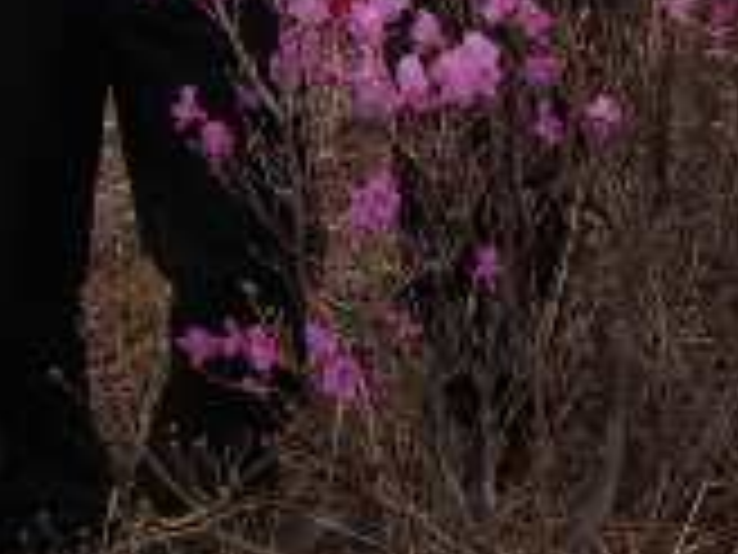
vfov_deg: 10.3
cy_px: -419
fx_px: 2921
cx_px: 855
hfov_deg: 14.0
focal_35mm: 137
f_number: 5.8
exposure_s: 1/250
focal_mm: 5.95
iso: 50
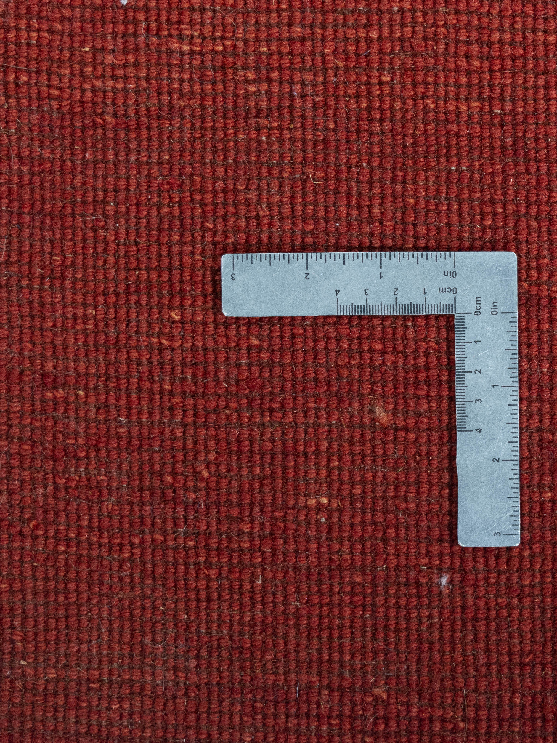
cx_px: 425
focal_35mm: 91
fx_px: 1953
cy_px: 372
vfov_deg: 21.5
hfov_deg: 16.1
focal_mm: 42
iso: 1600
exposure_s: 1/160
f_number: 5
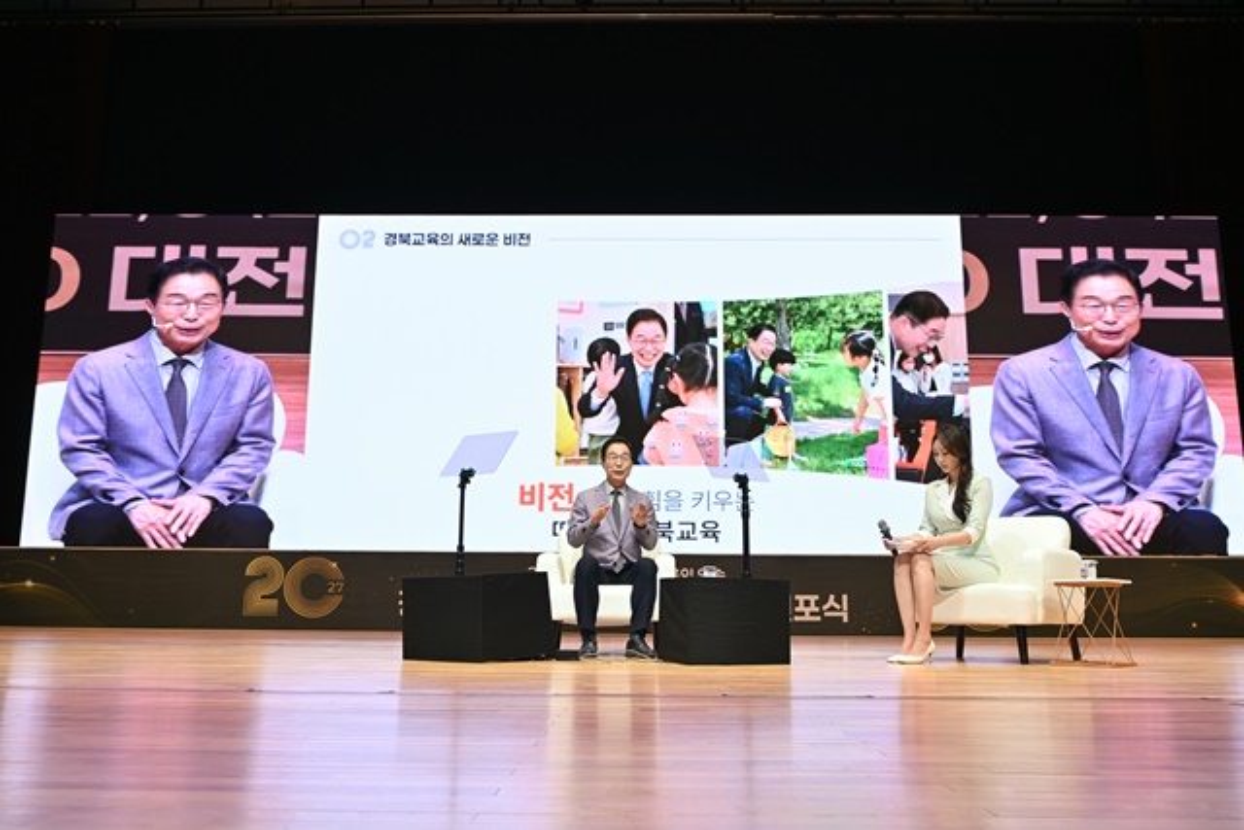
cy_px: 415
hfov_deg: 60.3
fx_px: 1071
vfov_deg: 42.3
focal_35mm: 31
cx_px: 622
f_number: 6.3
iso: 500
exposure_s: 1/200
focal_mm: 31
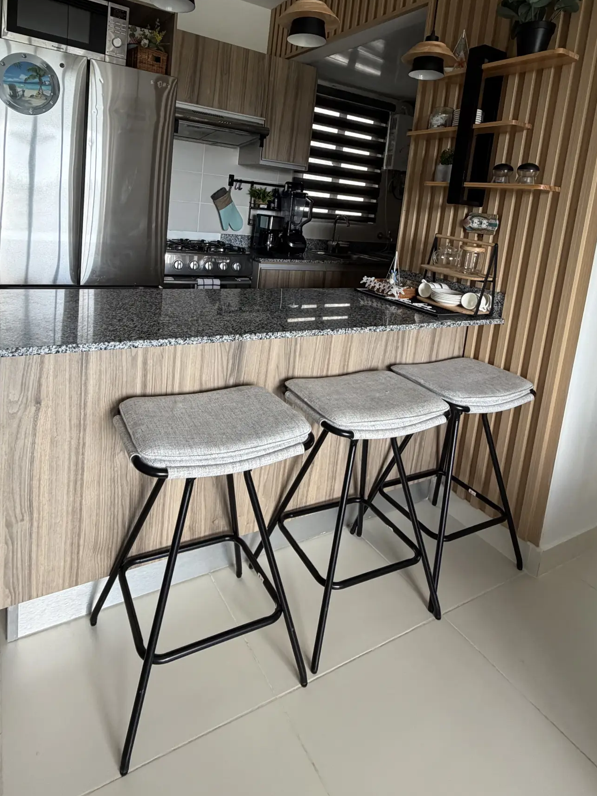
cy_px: 270
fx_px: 483
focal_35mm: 21
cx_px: 260
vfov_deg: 76.6
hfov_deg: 63.2
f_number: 2.2
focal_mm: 2.22
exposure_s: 1/121
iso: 200
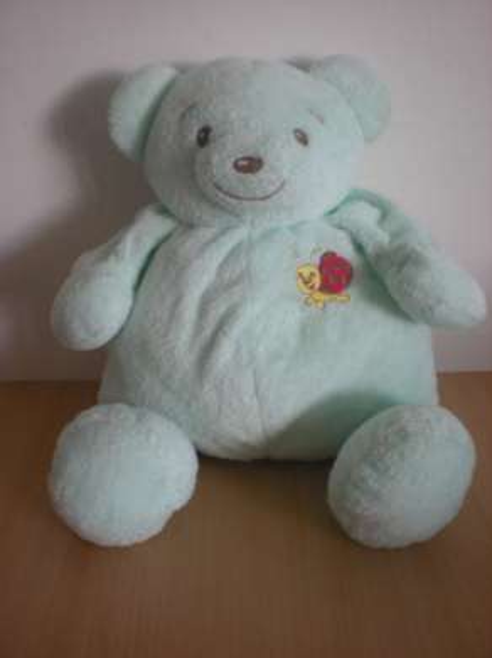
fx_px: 721
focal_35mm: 38
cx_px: 246
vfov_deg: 49.0
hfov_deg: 37.7
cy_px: 329
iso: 200
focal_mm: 6.3
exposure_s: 1/38.3
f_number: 3.1
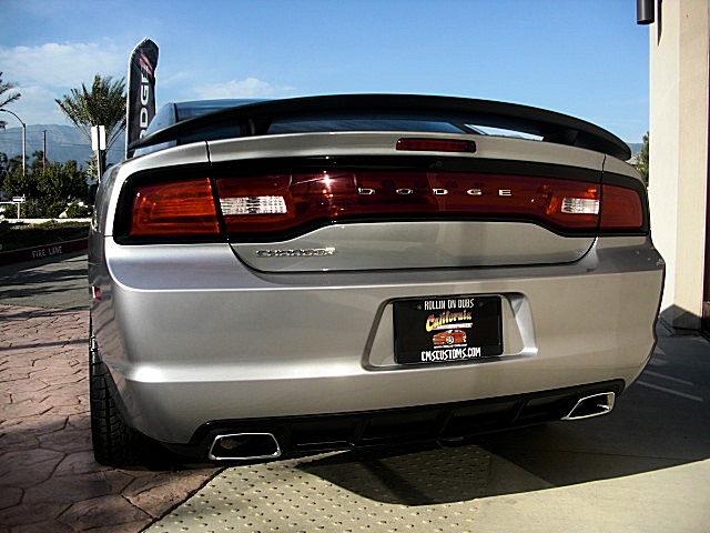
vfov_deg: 39.7
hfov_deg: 51.4
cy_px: 266
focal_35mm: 36
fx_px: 738
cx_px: 355
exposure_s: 1/800
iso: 50
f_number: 2.8
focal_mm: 6.3
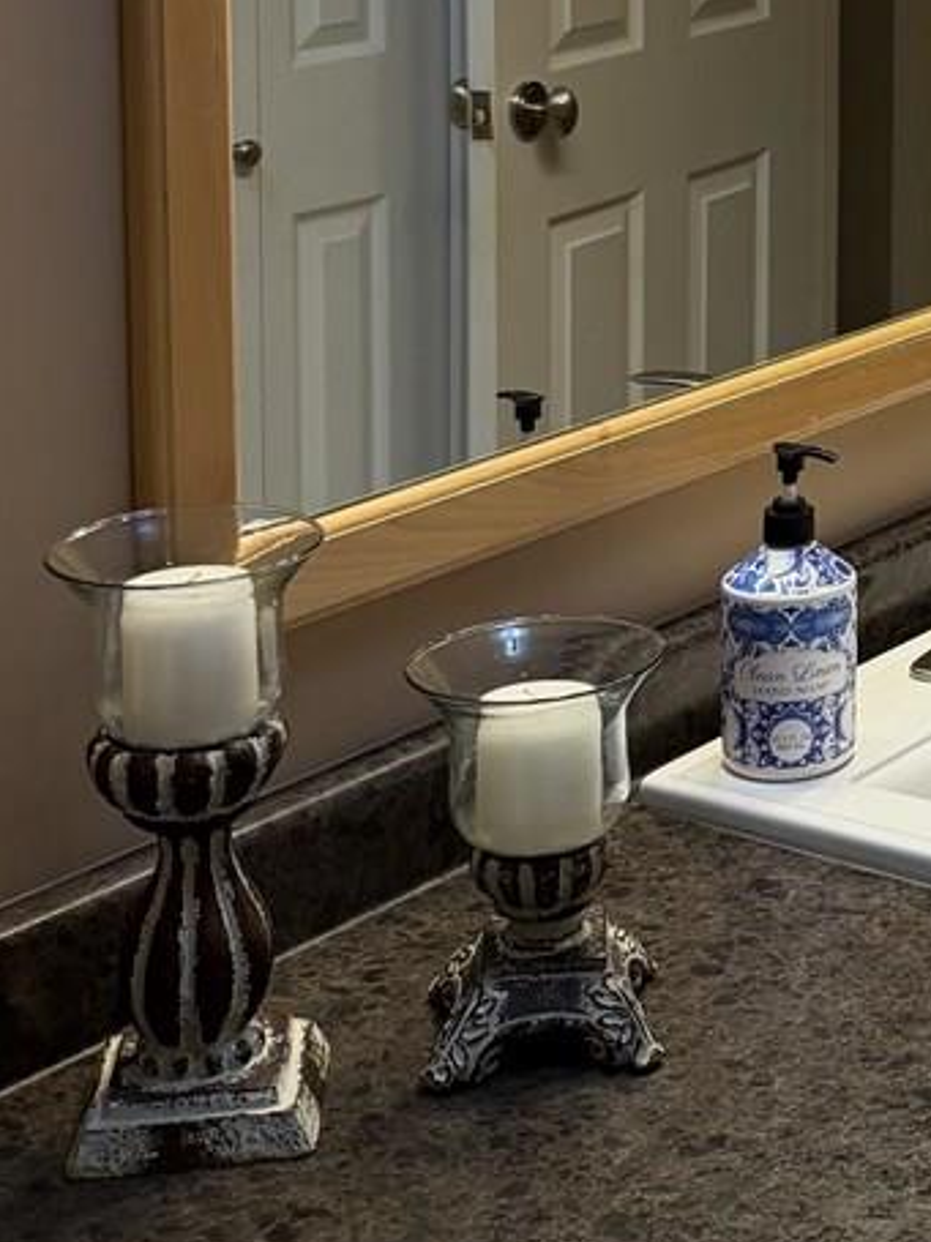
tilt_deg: -7.3
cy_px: -71
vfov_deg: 22.9
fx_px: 2906
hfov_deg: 16.6
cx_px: 1390
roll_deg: -2.2
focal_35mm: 81
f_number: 1.78
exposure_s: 1/182
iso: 200
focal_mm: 6.76
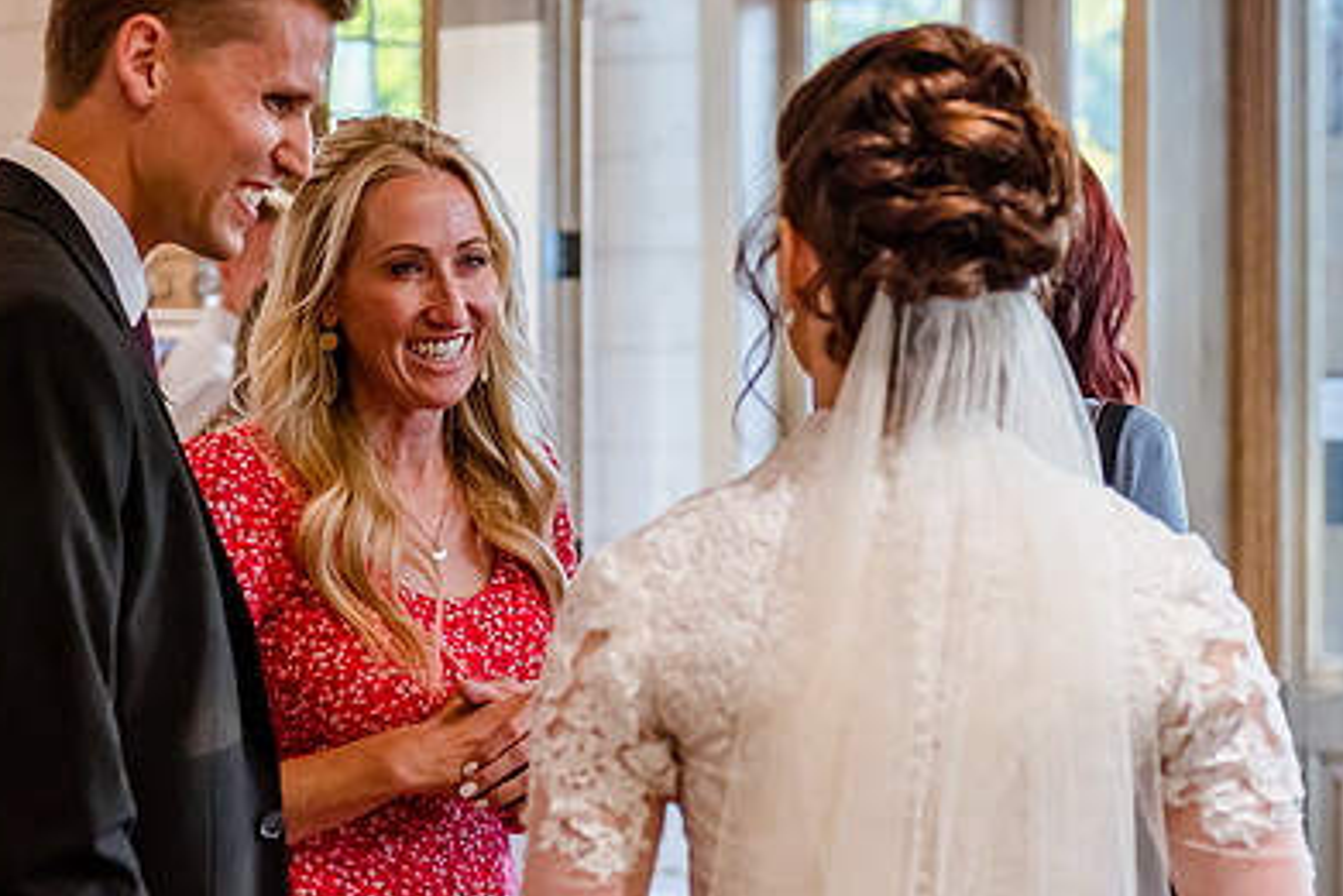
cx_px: 712
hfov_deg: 20.8
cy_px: 295
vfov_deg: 14.0
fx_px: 3657
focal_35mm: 98
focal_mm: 48
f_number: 2.8
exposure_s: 1/500
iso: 800
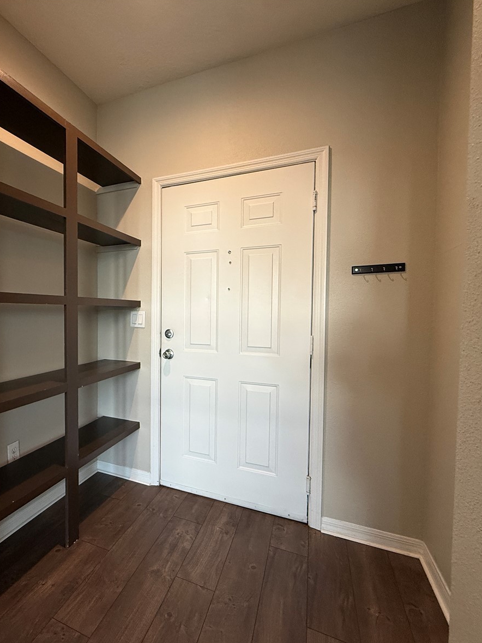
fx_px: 353
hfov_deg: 65.3
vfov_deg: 84.7
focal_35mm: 19
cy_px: 324
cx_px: 132
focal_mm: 2.22
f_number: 2.2
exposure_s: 1/120
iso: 320
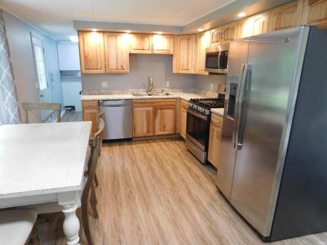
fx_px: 217
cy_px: 122
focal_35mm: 23
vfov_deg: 58.9
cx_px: 164
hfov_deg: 73.9
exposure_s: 1/30
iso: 280
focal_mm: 4
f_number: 3
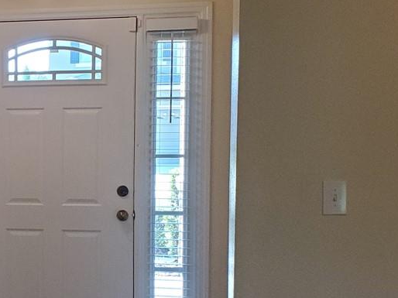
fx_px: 931
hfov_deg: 22.6
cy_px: 175
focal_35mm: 81
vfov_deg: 18.2
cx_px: -52
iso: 320
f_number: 2.4
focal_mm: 4.3
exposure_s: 1/120
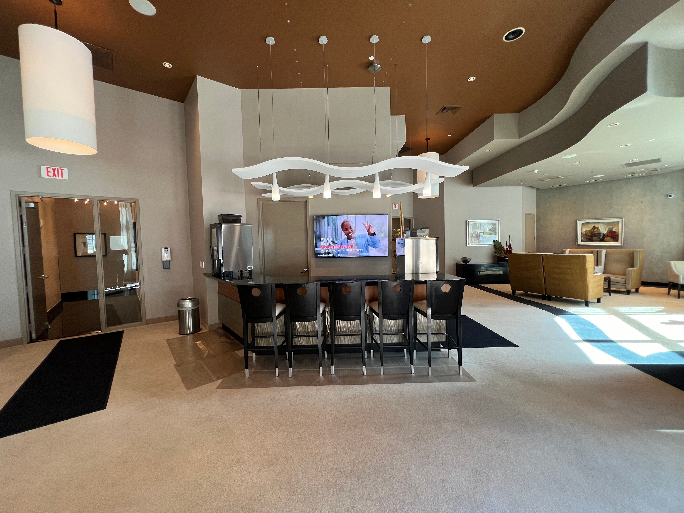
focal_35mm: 13
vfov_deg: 89.9
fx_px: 257
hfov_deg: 106.2
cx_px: 342
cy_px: 256
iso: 160
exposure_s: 1/120
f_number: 1.8
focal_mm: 1.57
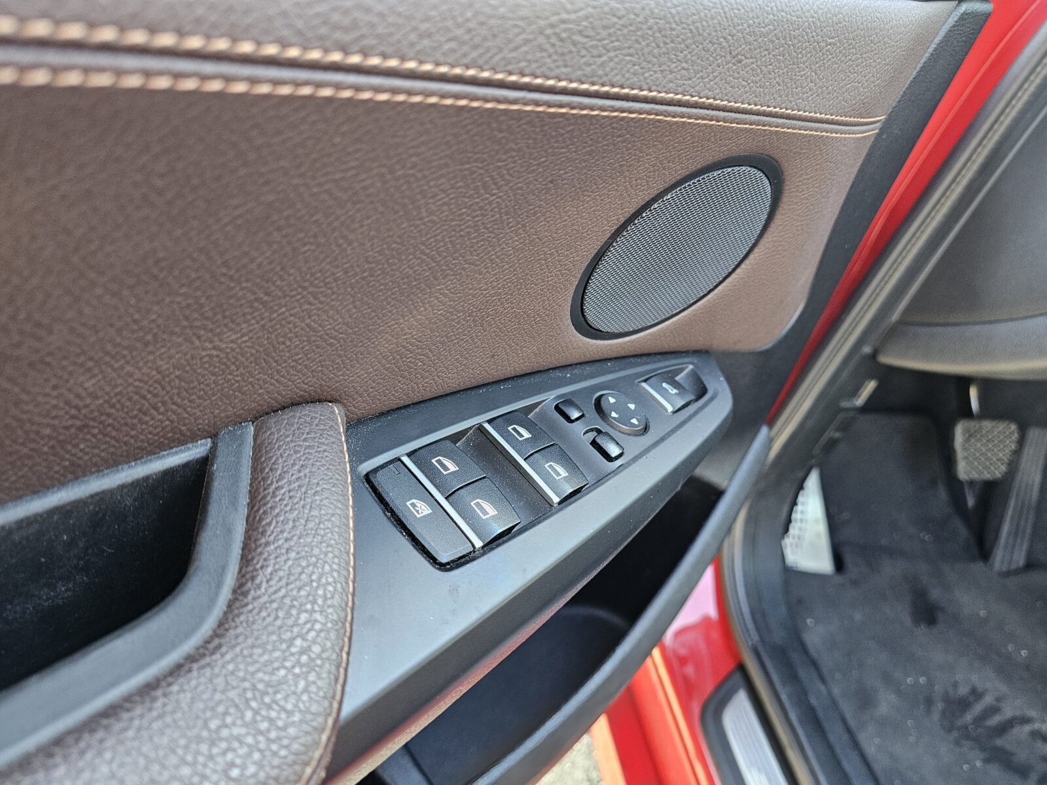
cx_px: 524
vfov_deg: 58.9
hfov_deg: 73.9
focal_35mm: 23
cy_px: 392
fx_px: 696
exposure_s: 1/100
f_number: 1.7
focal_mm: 6.3
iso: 320
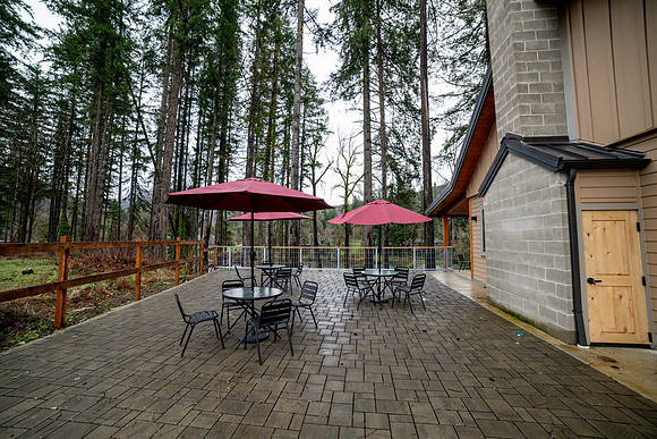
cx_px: 328
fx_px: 256
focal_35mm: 14
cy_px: 220
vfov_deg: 81.2
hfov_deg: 104.2
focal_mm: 14
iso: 1000
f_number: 6.3
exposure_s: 1/250
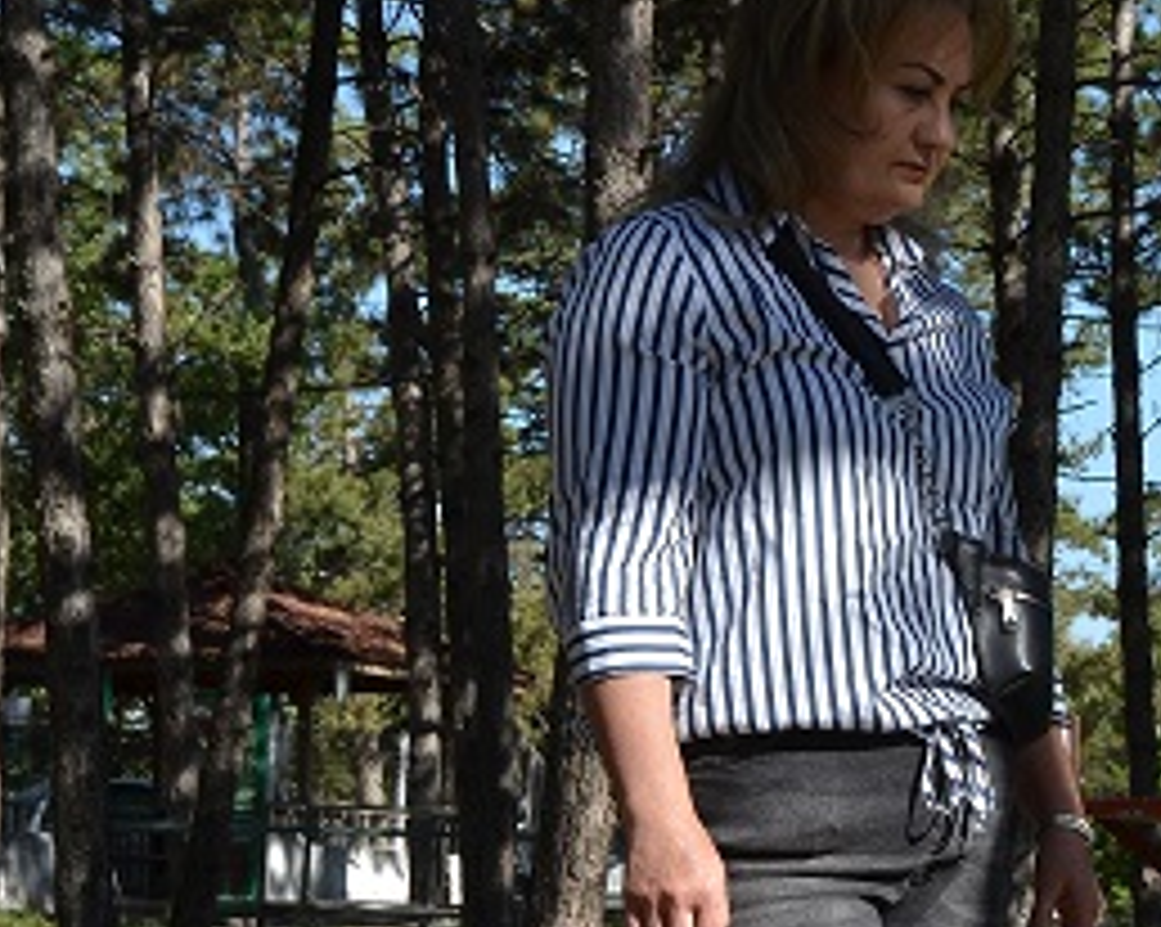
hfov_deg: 13.3
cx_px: 1602
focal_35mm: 139
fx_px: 4773
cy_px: 770
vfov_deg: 11.0
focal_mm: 34
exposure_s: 1/320
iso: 160
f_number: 9
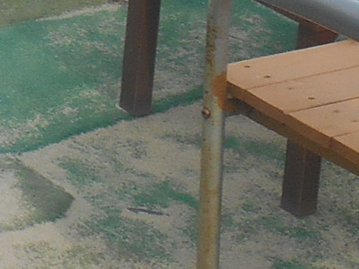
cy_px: -246
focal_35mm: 198
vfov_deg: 7.2
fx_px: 2052
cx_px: -324
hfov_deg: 9.4
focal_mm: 4.7
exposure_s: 1/250
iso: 80
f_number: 3.4
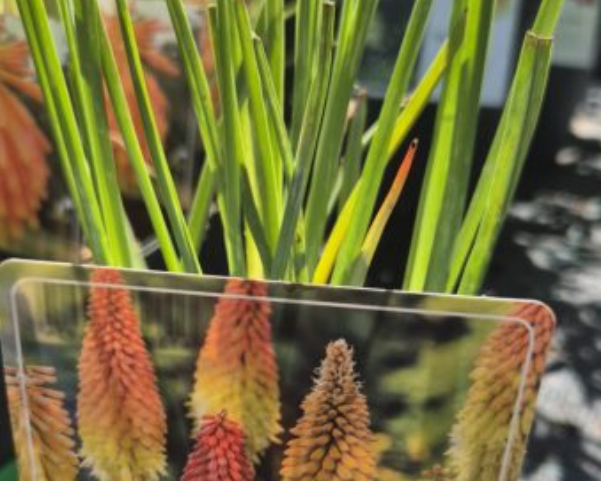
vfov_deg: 28.0
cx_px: 275
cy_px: 382
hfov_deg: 35.3
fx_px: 942
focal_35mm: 53
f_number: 1.8
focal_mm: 5.4
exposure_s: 1/928
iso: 25
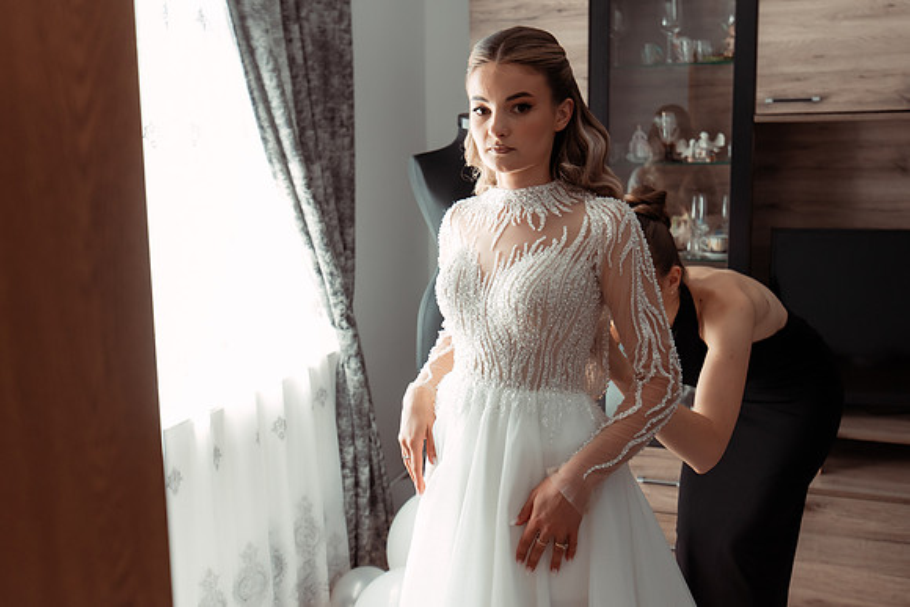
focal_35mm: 33
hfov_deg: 57.1
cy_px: 287
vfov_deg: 39.9
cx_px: 478
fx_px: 837
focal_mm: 30
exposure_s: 1/160
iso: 1000
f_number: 3.5
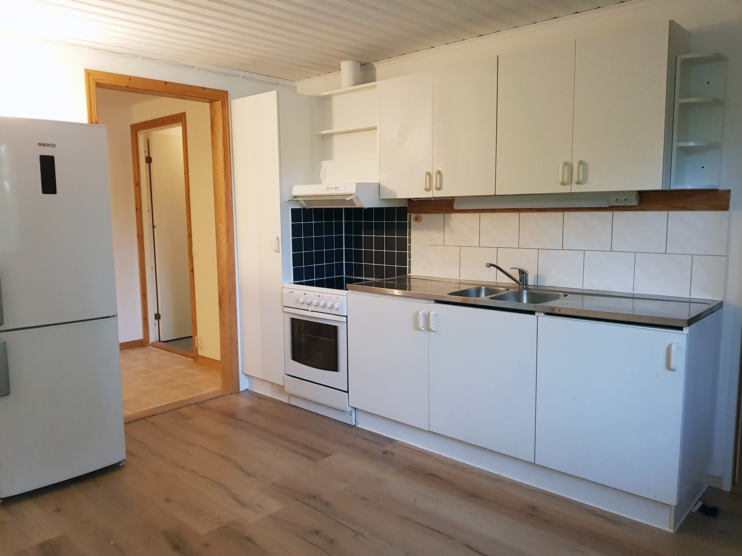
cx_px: 371
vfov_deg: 53.1
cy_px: 278
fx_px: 557
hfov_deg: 67.3
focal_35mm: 26
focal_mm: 4.2
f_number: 1.7
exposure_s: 1/33
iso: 200
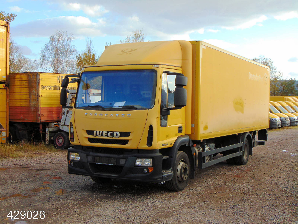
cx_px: 149
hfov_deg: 38.2
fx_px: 430
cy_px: 112
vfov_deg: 29.1
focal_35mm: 50
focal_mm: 9
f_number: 3.5
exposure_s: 1/125
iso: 80
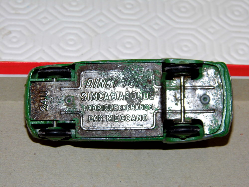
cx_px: 124
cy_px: 94
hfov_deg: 18.5
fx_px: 762
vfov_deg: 14.0
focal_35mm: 106
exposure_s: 1/60
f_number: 4.5
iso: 100
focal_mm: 19
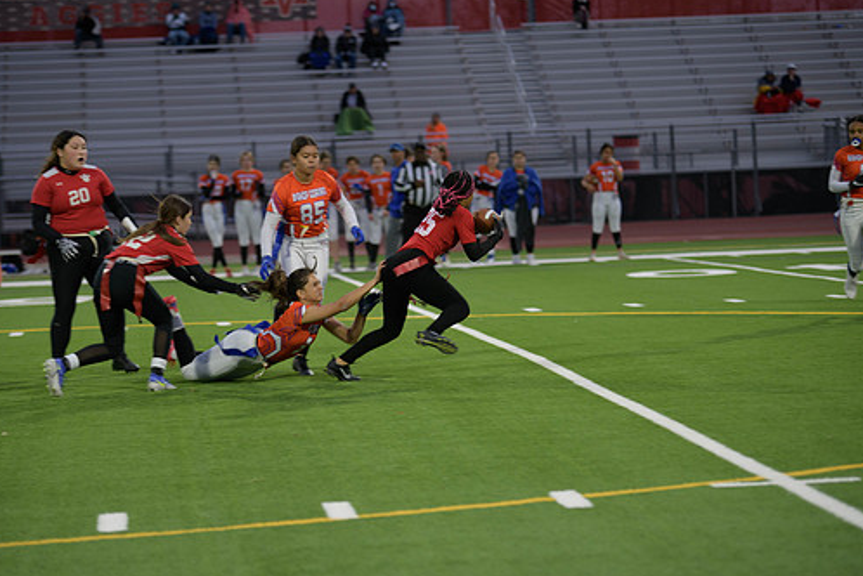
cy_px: 311
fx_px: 3404
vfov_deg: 9.7
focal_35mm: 142
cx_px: 407
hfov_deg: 14.4
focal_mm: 122
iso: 450
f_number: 2.8
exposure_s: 1/200
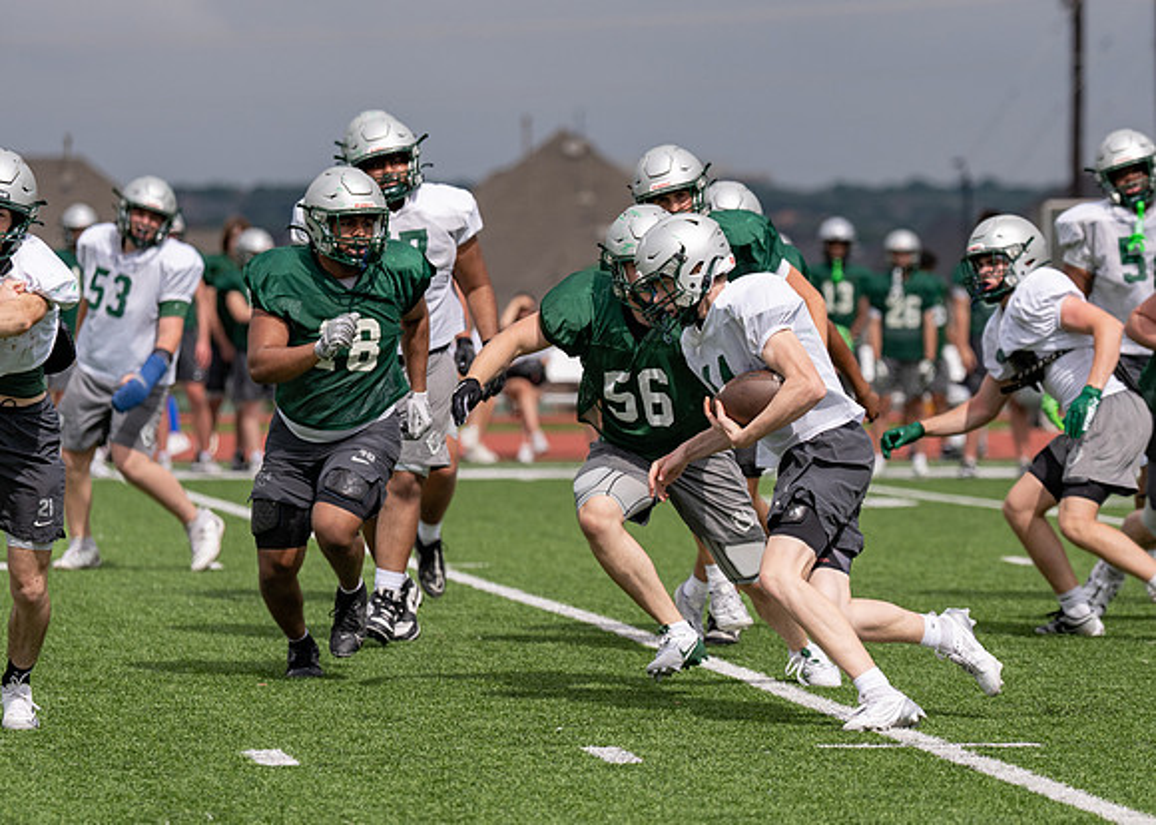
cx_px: 819
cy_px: 453
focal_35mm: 211
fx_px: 6923
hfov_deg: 9.5
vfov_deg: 6.8
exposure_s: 1/5000
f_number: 2.8
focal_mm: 135
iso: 125
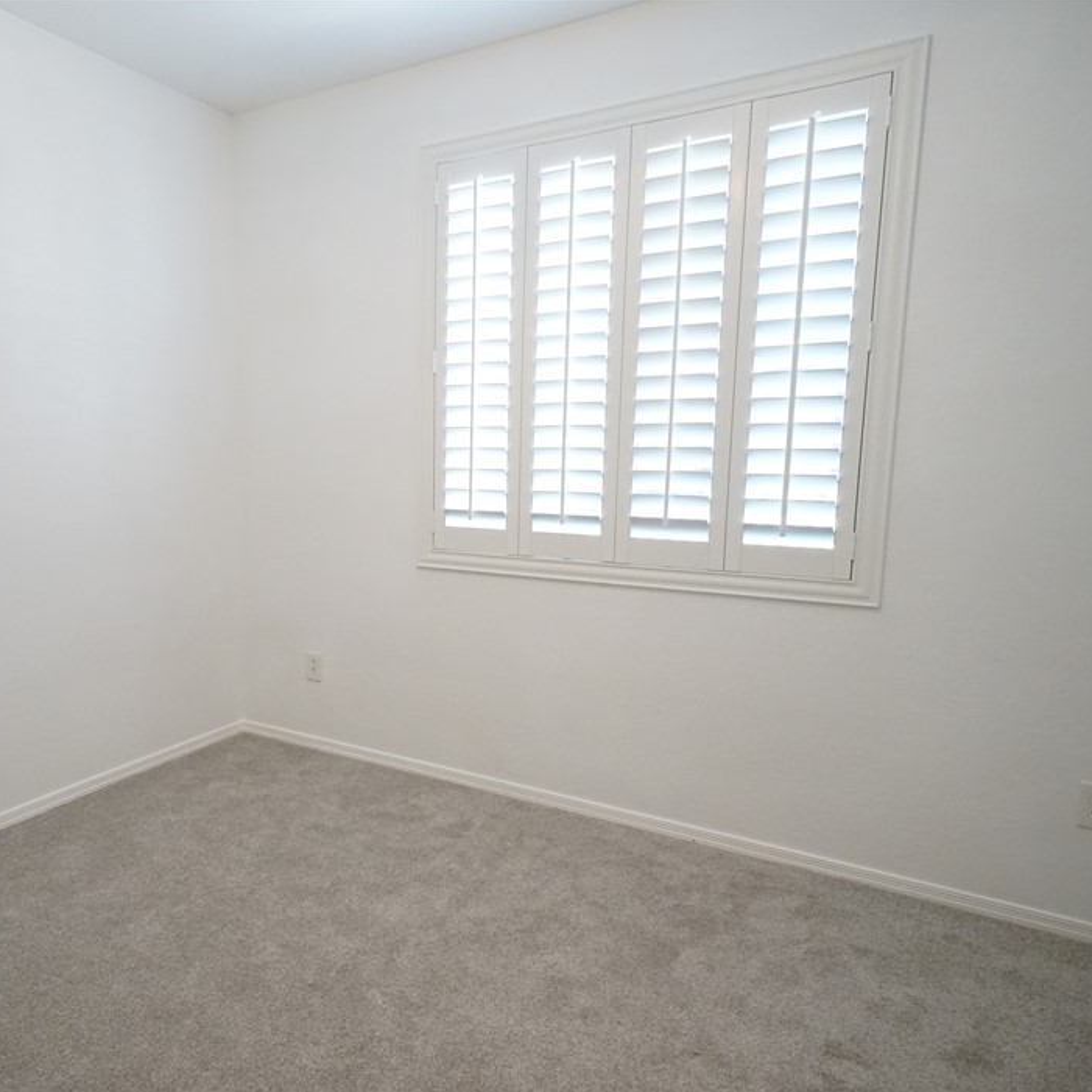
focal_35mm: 25
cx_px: 357
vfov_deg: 62.9
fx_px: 892
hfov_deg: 61.3
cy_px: 561
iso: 5000
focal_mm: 19
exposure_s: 1/250
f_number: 5.6
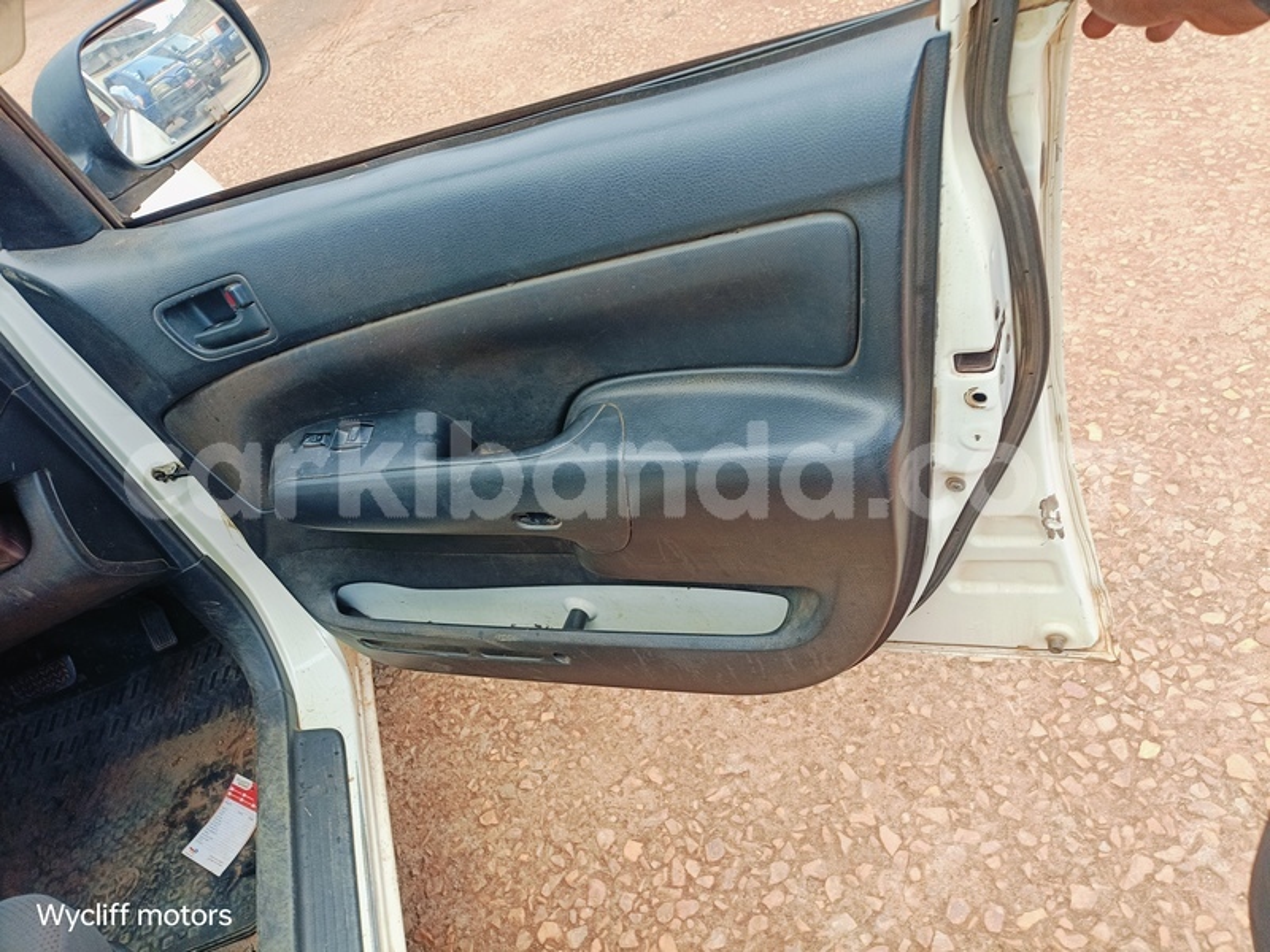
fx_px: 917
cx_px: 635
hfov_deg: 69.4
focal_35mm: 25
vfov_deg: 54.9
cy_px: 476
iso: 281
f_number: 1.7
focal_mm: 4.7
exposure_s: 1/99.9
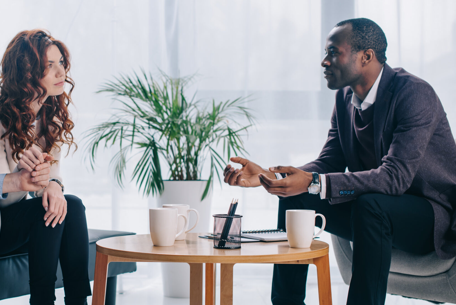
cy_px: 182
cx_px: 119
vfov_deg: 17.5
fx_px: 988
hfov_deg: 25.7
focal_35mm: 78
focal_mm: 50
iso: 160
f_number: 3.2
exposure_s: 1/200
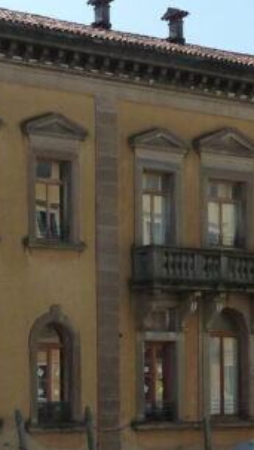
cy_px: 401
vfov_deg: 22.6
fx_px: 1099
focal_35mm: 92
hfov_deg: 12.7
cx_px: -85
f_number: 5
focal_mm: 4.1
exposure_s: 1/400
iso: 125
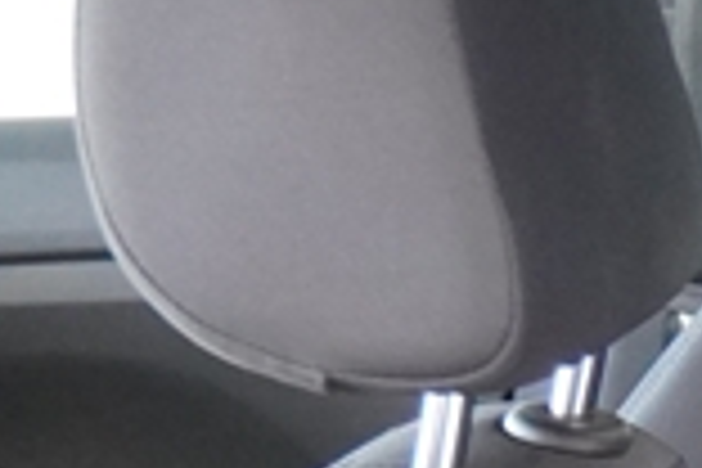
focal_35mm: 206
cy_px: 979
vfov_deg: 6.4
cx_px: 1480
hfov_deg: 9.3
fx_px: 4022
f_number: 2.8
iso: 2500
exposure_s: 1/160
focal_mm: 21
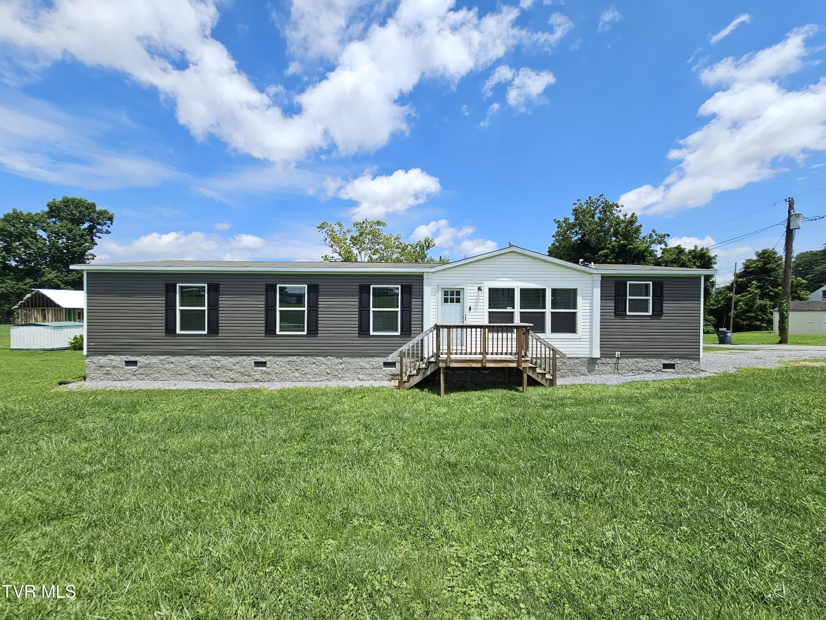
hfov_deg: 106.2
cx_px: 413
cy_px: 310
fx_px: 310
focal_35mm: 13
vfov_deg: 89.9
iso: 50
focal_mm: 2.2
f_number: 2.2
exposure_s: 1/1864
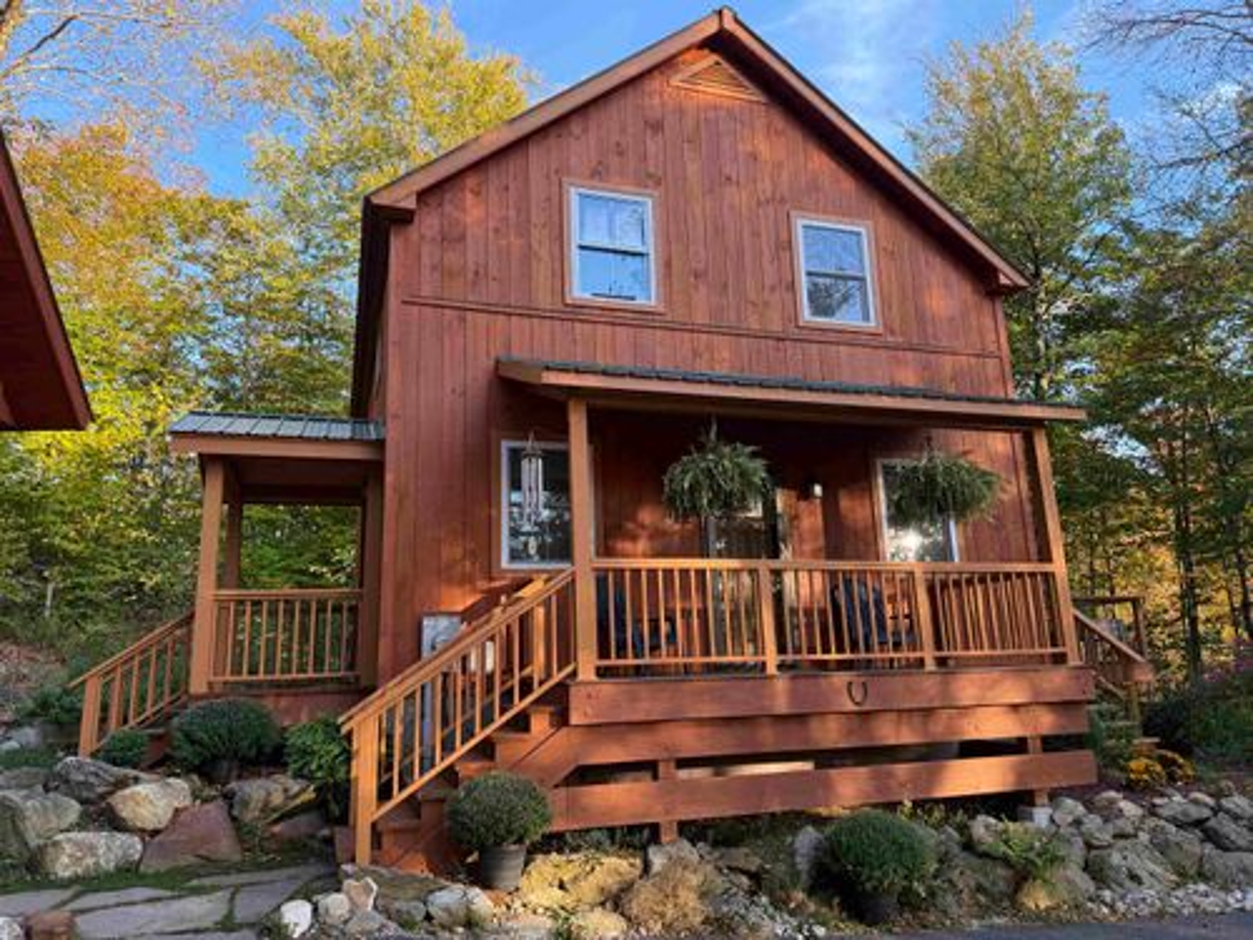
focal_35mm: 24
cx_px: 626
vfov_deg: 56.8
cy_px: 470
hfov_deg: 71.6
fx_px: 869
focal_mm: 6.76
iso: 100
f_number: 1.78
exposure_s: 1/267
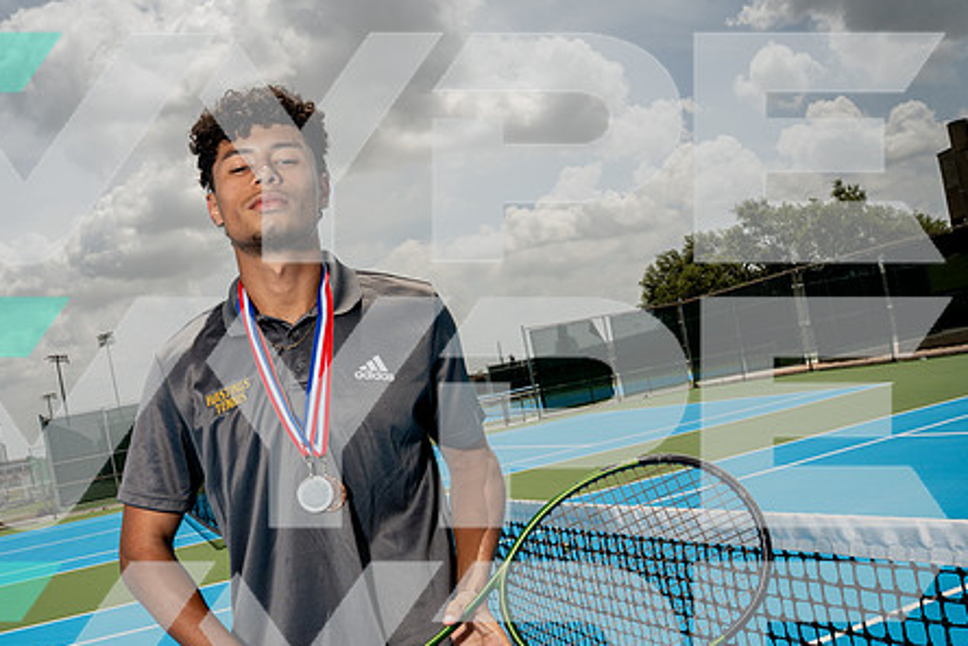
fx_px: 914
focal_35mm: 34
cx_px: 397
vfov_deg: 38.6
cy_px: 414
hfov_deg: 55.5
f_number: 11
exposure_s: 1/200
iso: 100
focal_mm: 26
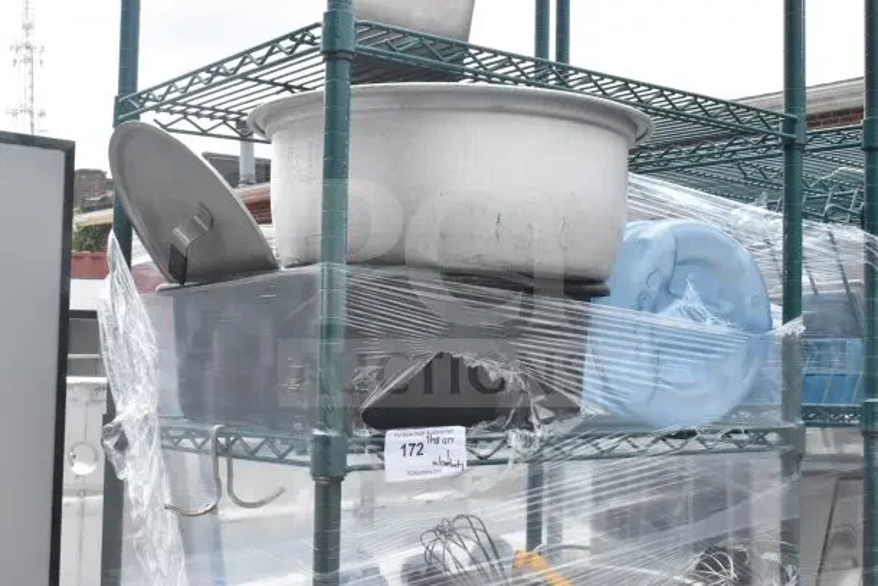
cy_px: 293
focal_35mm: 51
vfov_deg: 26.5
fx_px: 1244
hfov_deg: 38.9
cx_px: 439
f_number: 18
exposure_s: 1/1250
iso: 6400
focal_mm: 34
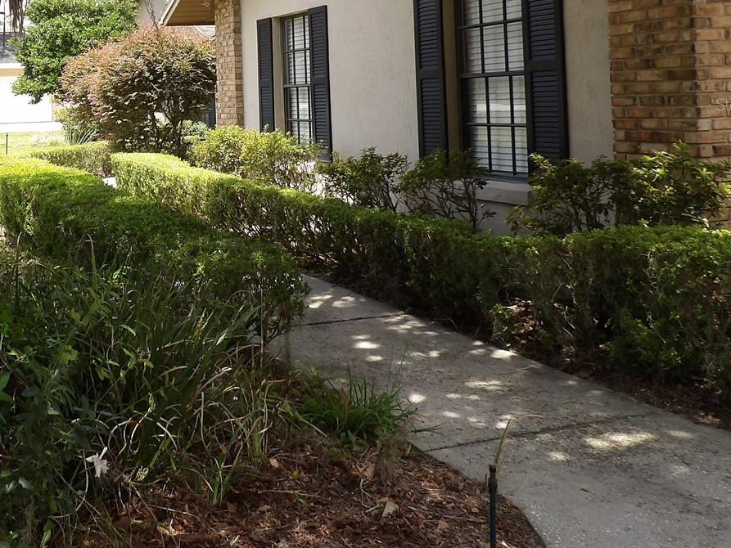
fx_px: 908
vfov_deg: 32.6
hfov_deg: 41.8
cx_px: 138
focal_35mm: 43
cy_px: 104
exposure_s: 1/325
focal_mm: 4.3
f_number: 3.2
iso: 100
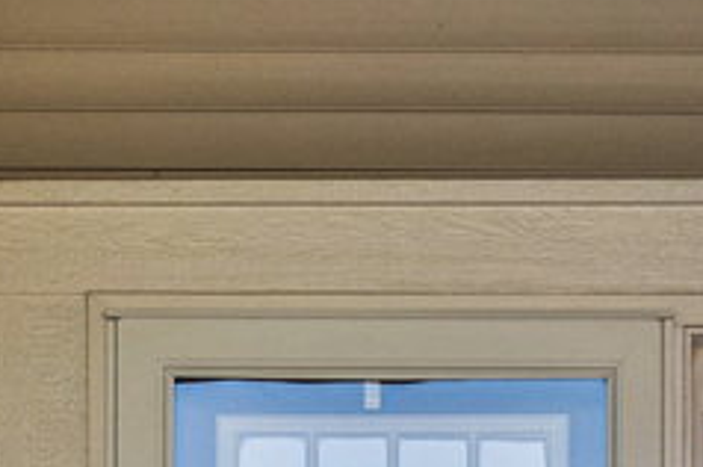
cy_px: 1289
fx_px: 4388
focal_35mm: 225
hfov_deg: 9.1
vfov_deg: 5.8
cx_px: 576
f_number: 8
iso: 250
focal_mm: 22
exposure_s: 1/100
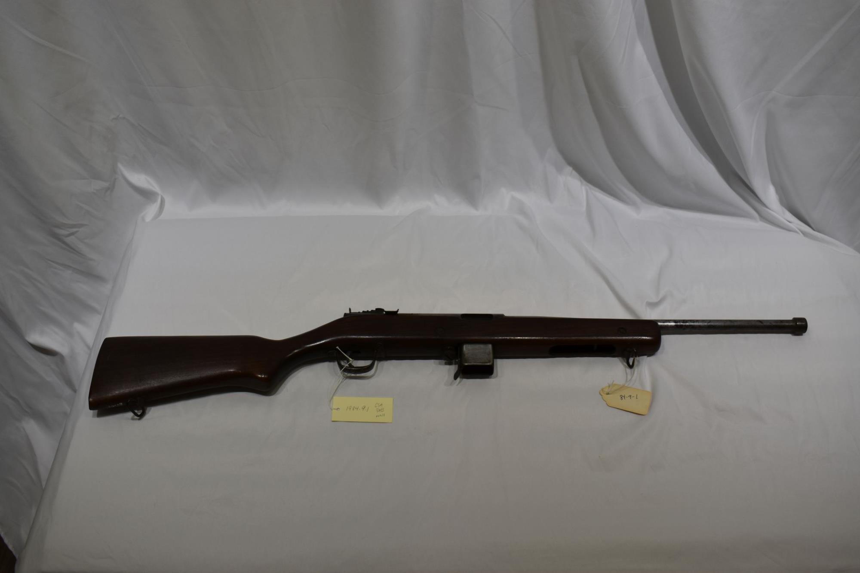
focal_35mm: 36
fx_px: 860
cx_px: 430
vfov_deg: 36.9
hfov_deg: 53.1
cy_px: 286
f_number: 6.3
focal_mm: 24
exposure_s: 1/200
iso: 200
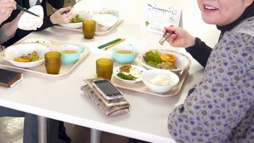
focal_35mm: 61
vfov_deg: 19.4
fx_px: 411
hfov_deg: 34.1
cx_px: 88
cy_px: 18
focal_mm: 20
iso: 100
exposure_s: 1/100
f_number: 2
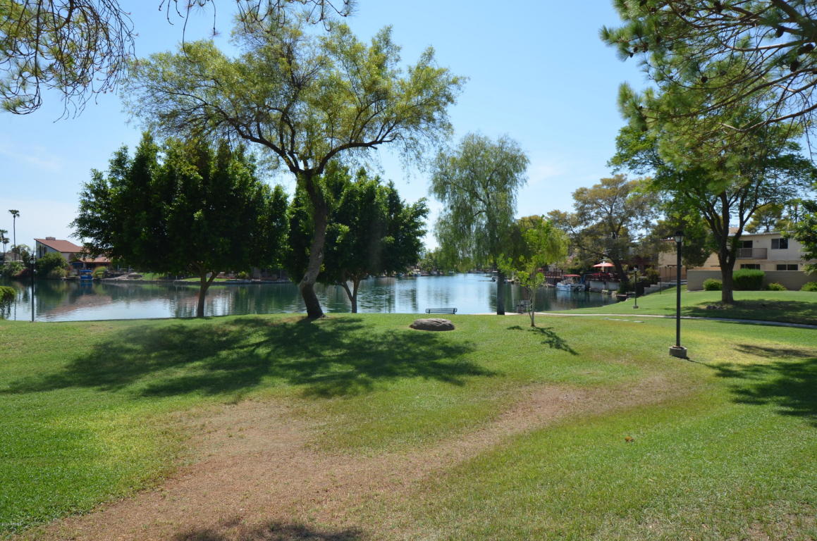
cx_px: 408
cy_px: 270
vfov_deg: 63.0
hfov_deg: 85.5
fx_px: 442
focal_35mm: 20
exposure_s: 1/250
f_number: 8
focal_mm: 13
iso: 100
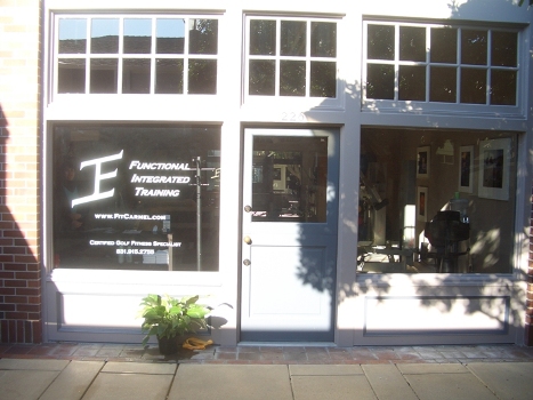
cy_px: 200
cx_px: 266
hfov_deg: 52.6
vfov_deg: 40.7
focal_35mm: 35
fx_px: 539
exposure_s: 1/160
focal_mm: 5.8
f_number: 2.6
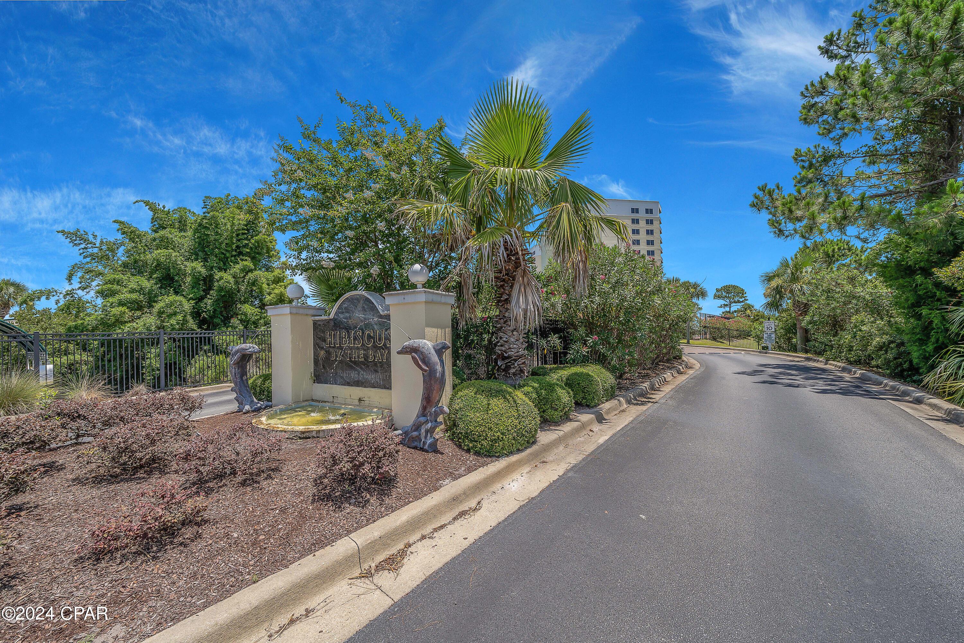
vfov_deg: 90.0
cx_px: 482
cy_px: 322
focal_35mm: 12
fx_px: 321
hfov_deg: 112.6
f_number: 9
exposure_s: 1/125
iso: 100
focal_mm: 12
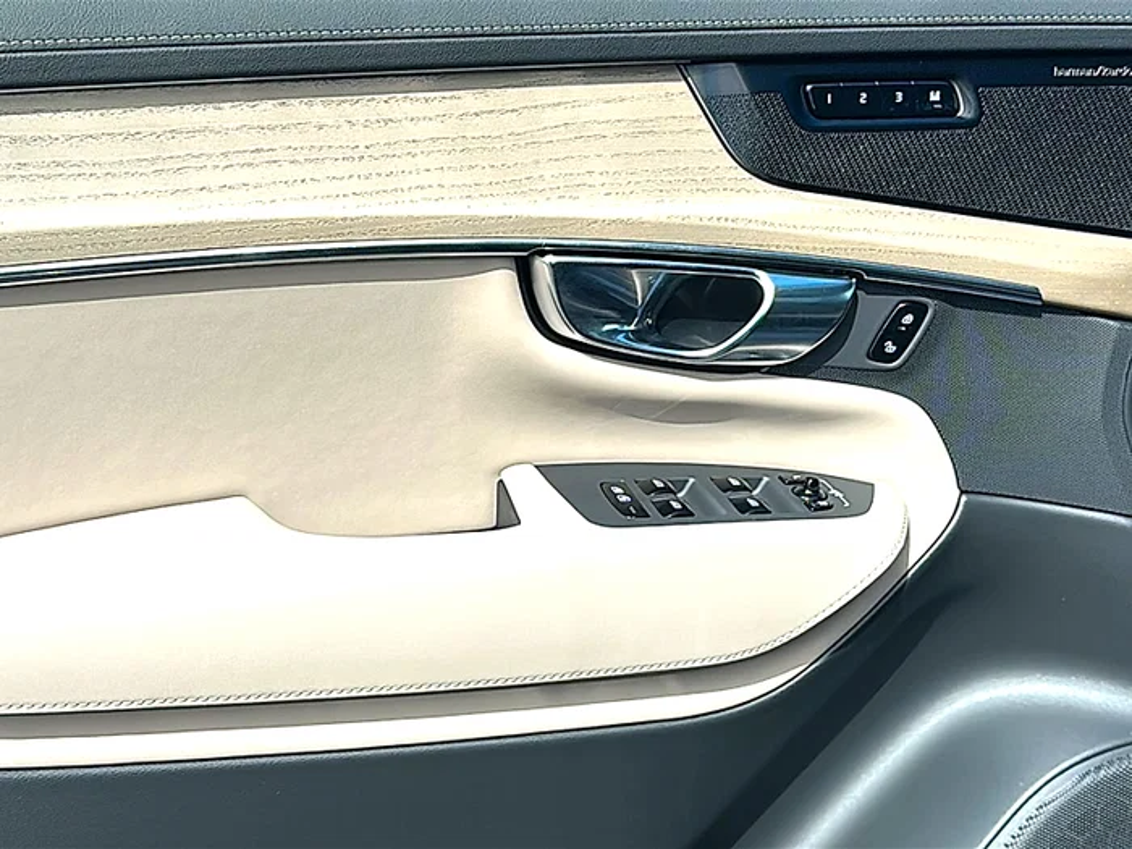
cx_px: 566
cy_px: 424
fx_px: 1537
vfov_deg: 30.9
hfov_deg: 40.4
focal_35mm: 47
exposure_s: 1/2899
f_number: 1.78
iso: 80
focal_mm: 6.86
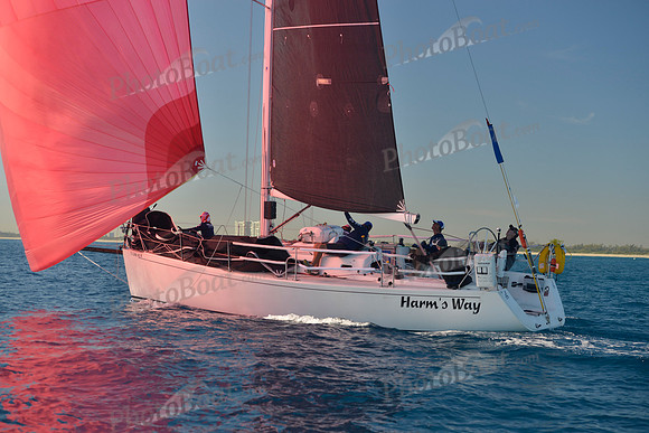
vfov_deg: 19.5
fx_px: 1262
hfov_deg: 28.8
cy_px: 216
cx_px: 324
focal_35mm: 70
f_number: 4.5
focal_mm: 70
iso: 200
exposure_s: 1/800
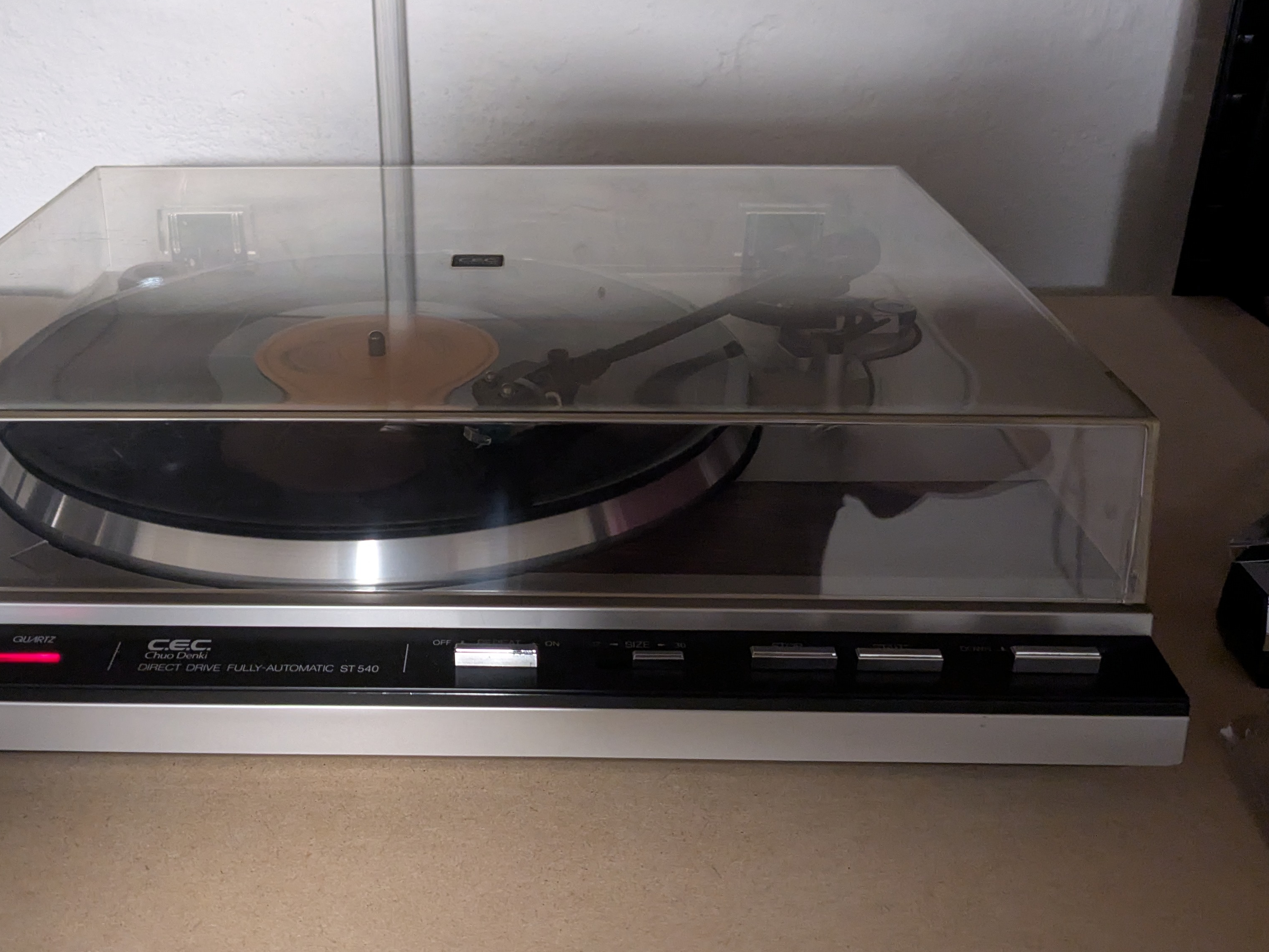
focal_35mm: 36
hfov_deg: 51.0
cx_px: 495
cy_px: 429
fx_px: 1320
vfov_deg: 39.6
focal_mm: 4.38
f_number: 1.73
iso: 709
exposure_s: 1/25
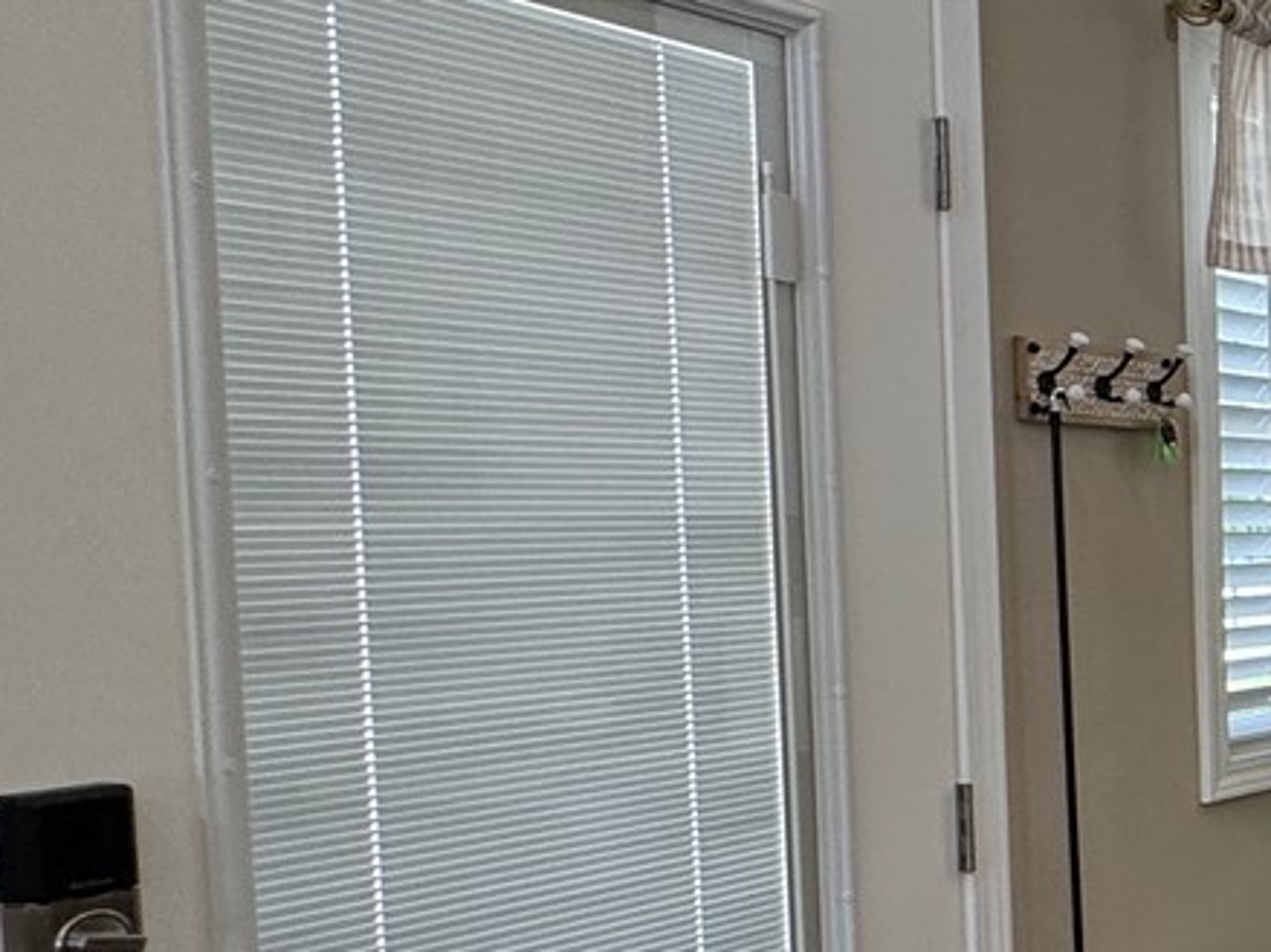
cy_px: 611
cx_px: 2047
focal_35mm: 51
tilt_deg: -3.9
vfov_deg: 28.4
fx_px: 1872
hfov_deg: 25.0
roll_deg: +0.3
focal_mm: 2.22
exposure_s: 1/129
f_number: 2.2
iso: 40
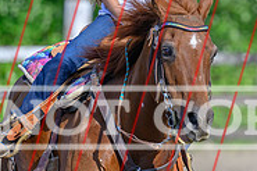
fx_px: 4857
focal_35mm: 681
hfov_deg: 3.0
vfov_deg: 2.0
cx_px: 163
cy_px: 91
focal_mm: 165
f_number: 2.8
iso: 280
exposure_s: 1/2500
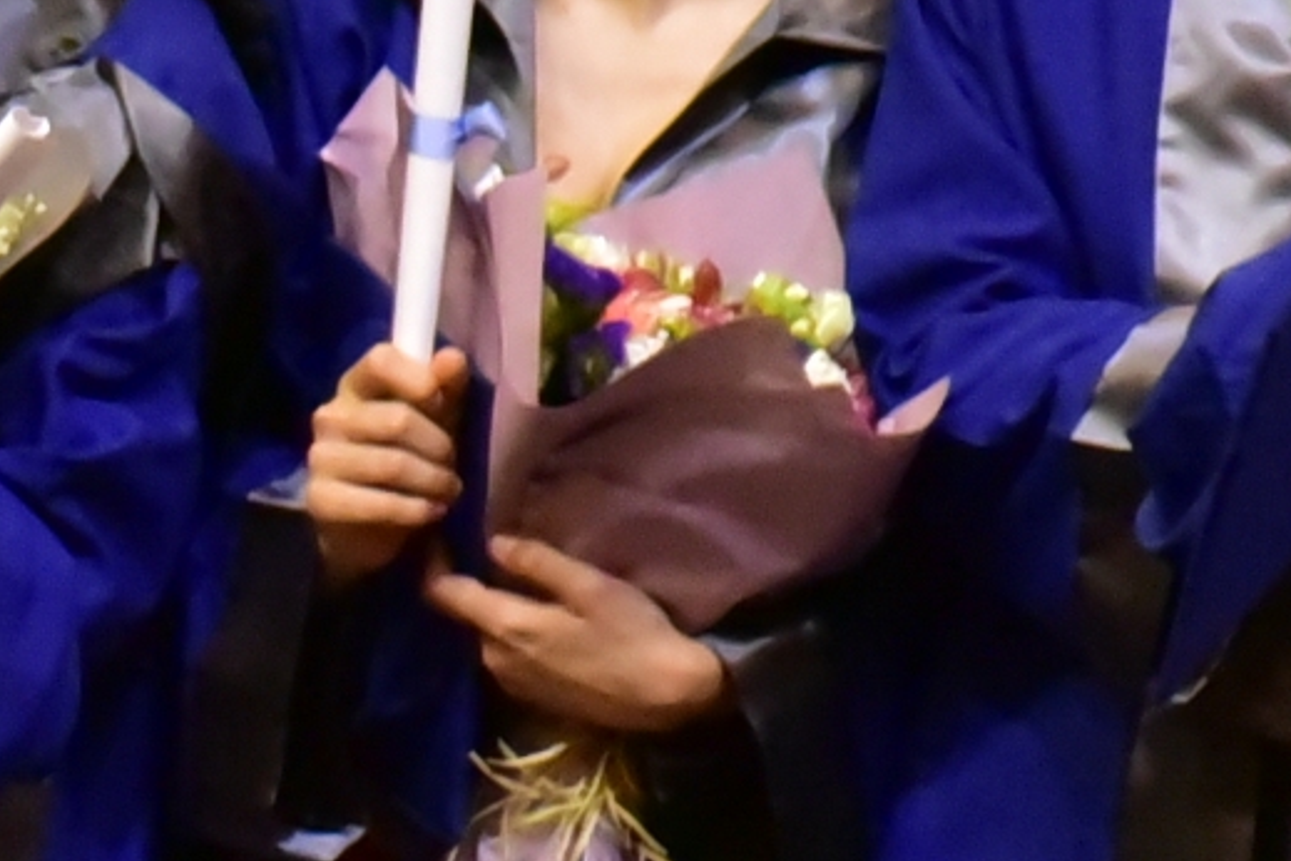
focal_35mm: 574
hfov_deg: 3.5
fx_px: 20583
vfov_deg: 2.4
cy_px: 1244
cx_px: -2062
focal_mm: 92
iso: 10000
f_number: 4
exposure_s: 1/125
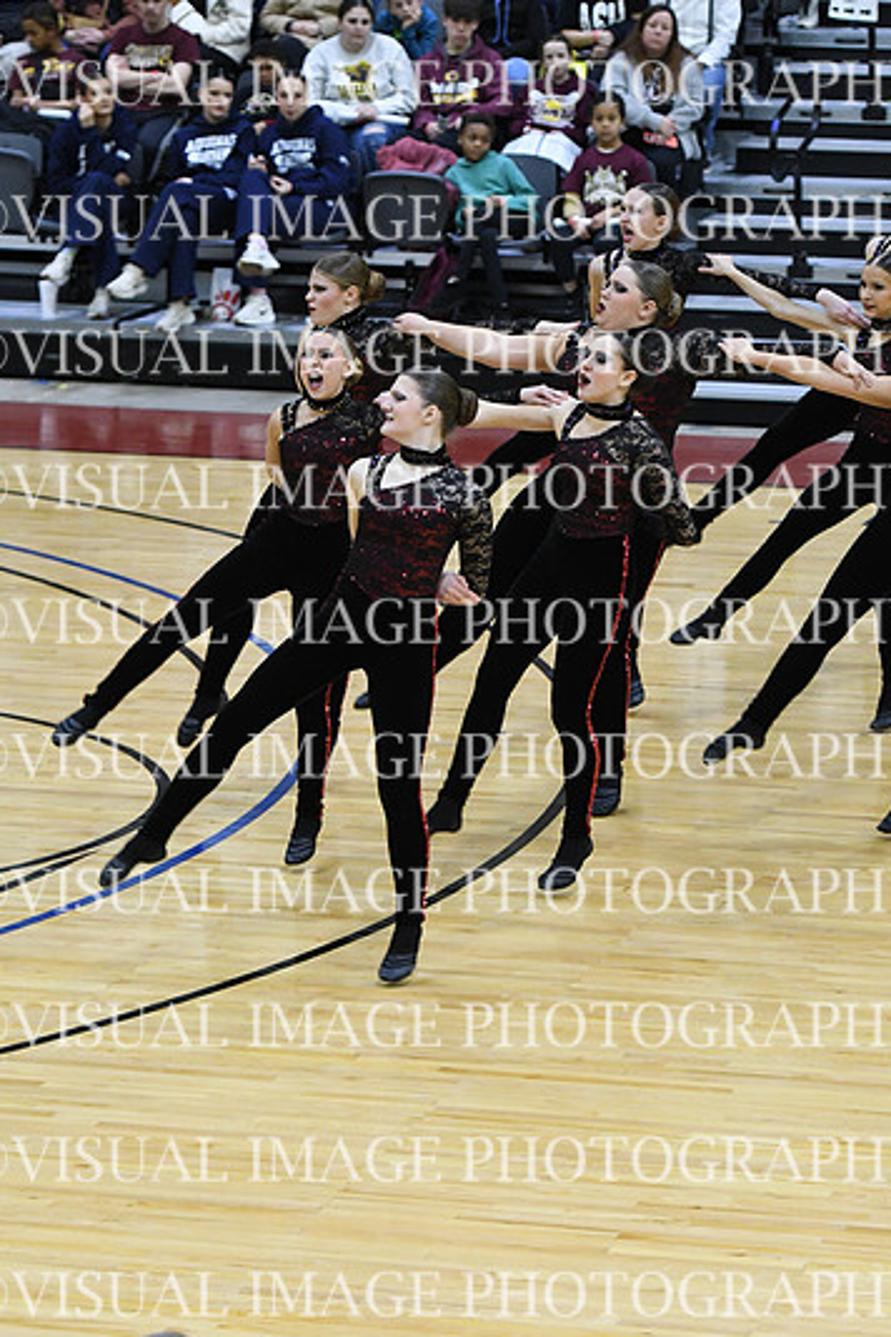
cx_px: 444
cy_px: 689
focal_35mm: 163
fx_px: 6051
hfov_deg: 8.4
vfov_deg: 12.6
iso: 3200
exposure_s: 1/400
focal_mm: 100
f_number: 2.8
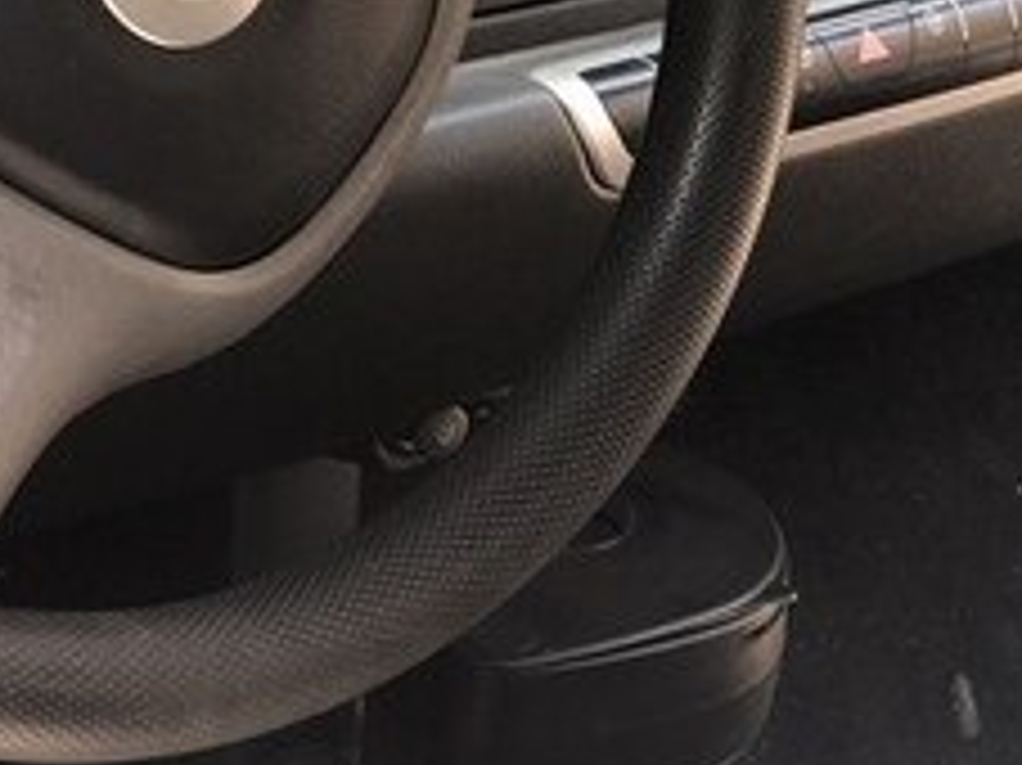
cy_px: -223
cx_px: 230
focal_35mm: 151
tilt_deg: -17.3
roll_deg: -1.6
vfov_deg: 9.6
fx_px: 4456
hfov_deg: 13.0
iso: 50
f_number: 2.4
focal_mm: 6
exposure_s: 1/60
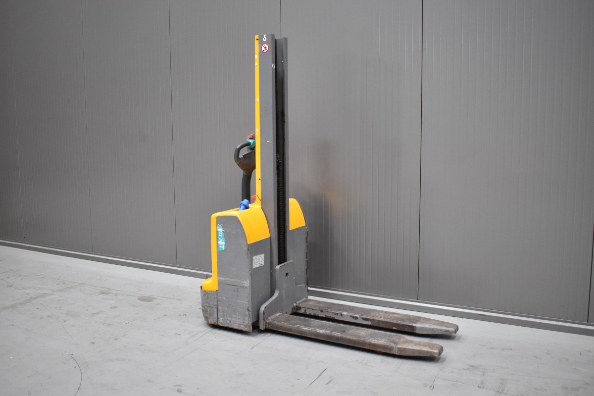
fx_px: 544
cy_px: 198
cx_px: 297
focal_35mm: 33
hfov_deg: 57.2
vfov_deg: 40.0
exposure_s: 1/60
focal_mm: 22
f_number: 4.5
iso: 1250
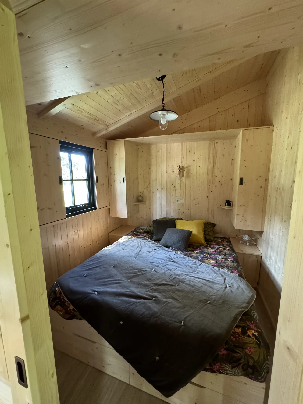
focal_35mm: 14
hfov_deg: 85.7
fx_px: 163
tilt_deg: -6.6
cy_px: 202
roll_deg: -0.3
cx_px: 152
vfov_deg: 102.1
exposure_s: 1/60
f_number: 2.2
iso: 640
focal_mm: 2.22
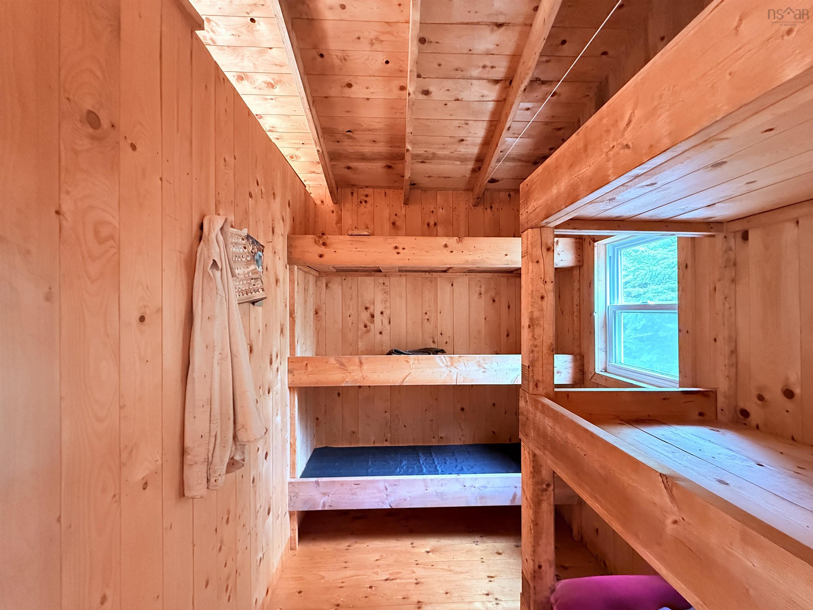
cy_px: 305
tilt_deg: +0.8
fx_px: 329
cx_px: 406
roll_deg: +0.4
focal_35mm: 14
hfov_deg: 102.0
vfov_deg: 85.7
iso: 1000
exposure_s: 1/60
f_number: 2.2
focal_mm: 2.22
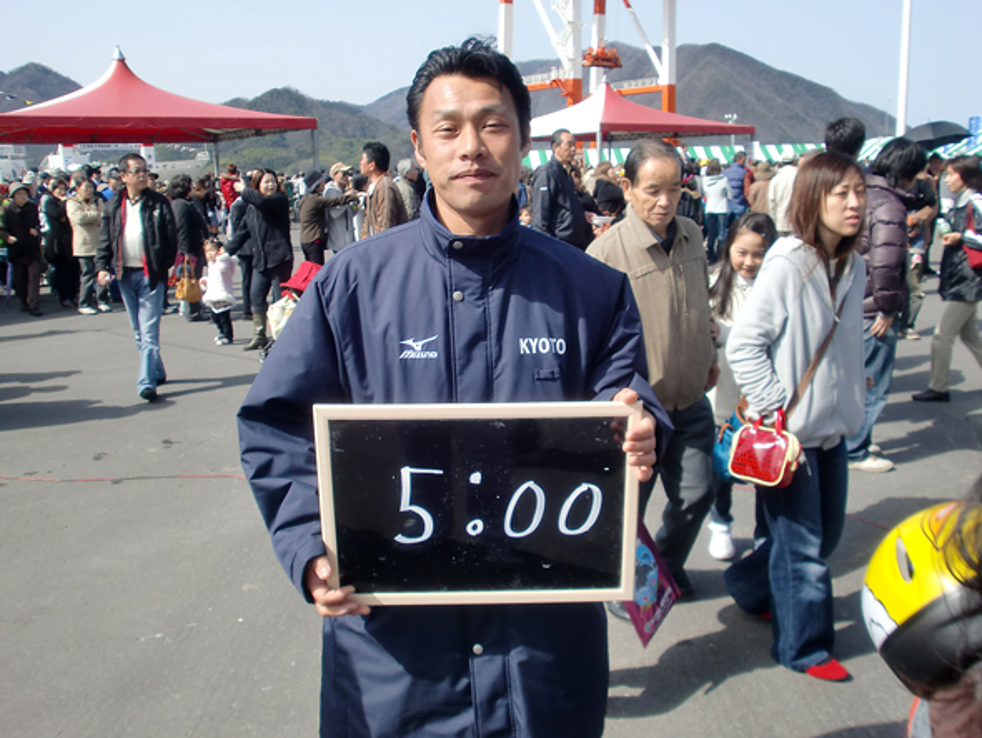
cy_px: 369
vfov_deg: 41.8
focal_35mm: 34
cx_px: 491
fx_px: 965
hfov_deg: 53.9
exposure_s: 1/125
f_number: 8.4
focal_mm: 5.58
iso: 64
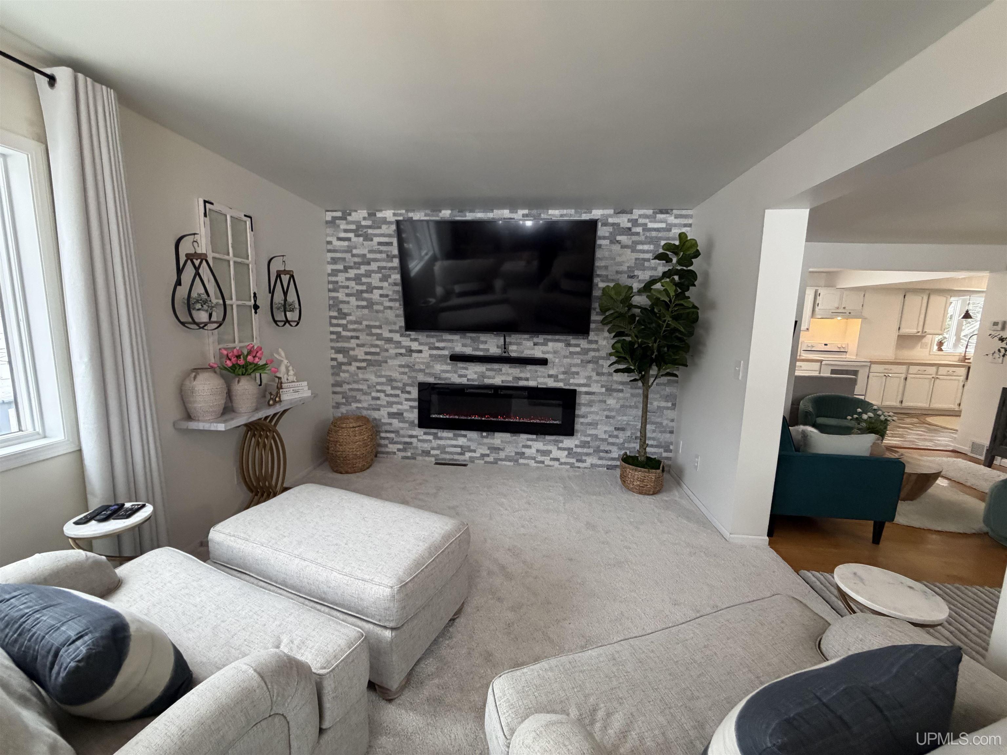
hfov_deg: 102.1
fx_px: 407
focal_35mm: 14
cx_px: 504
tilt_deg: -8.5
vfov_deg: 85.7
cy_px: 378
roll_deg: -1.2
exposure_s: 1/120
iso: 320
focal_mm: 2.22
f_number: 2.2
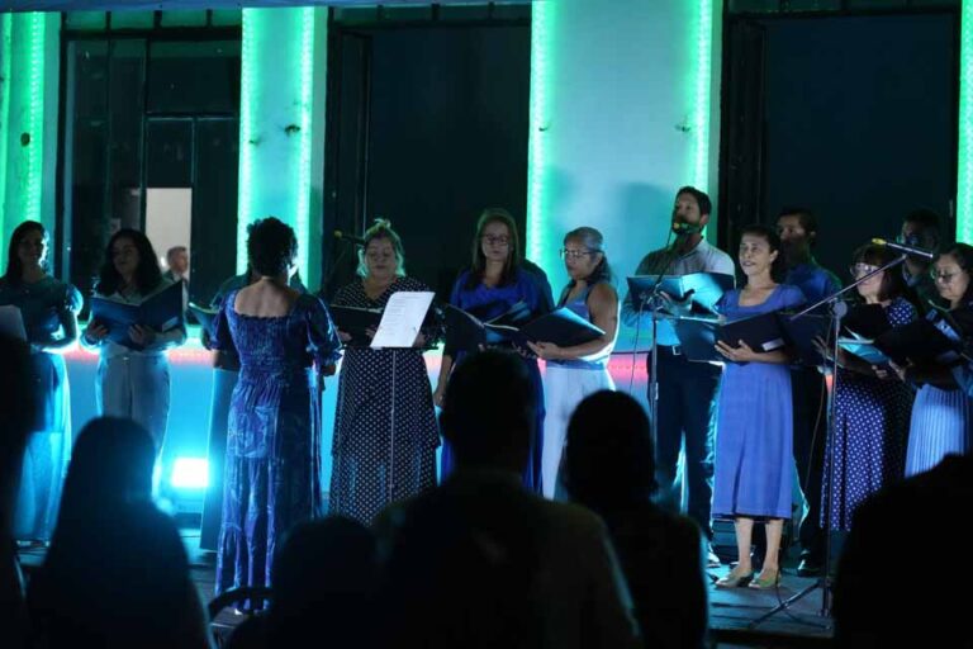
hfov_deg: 19.5
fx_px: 2838
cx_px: 486
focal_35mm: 105
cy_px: 324
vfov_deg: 13.0
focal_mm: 105
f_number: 4
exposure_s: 1/125
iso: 6400
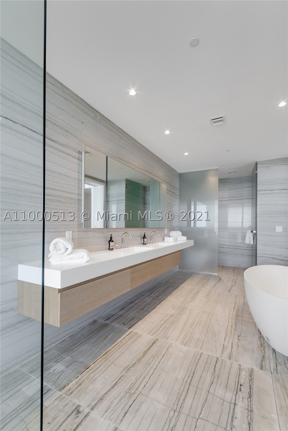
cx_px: 144
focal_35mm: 15
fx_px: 180
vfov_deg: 100.4
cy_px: 216
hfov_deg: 77.3
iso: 1250
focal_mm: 10
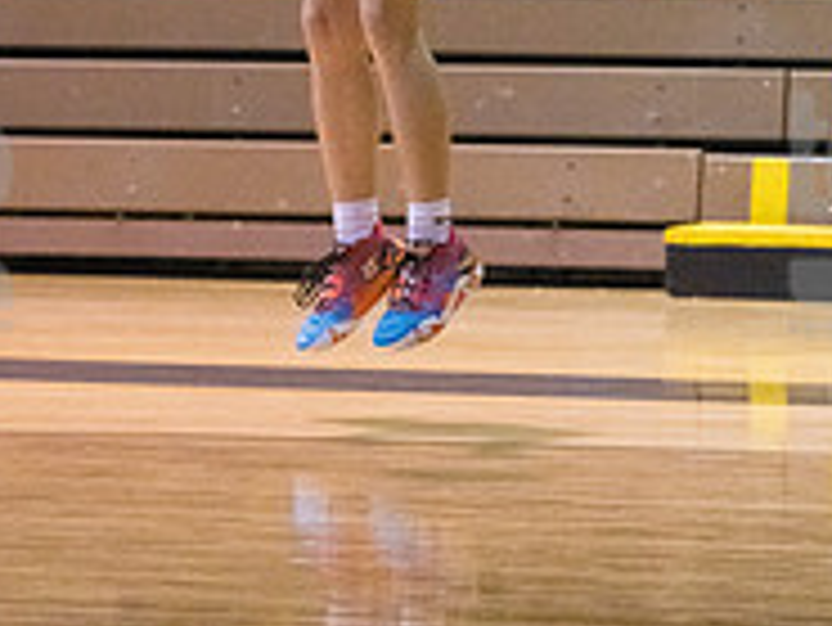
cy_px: -275
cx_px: 400
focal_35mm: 292
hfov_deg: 6.8
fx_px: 7023
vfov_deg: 5.1
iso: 10000
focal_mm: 125
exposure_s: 1/800
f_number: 4.5
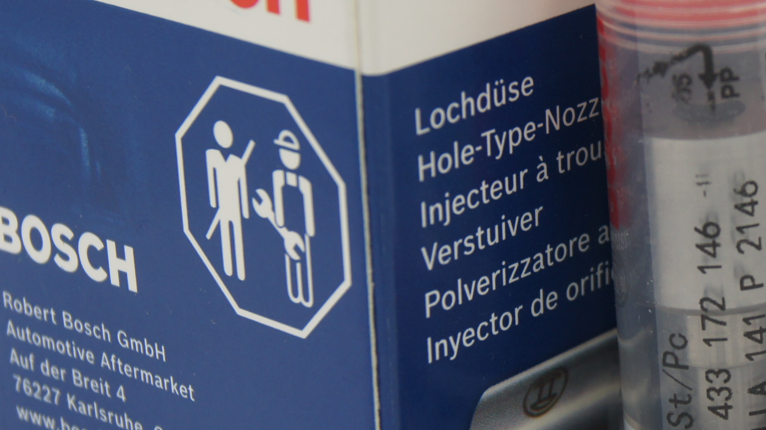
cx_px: 765
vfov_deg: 8.8
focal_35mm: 138
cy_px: 225
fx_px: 2809
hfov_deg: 15.3
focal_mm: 35
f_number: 5.6
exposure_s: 1/125
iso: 200
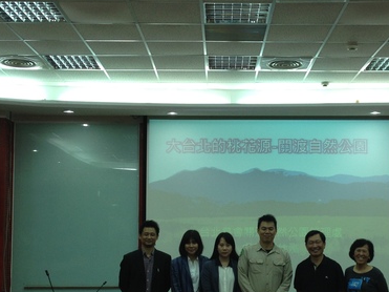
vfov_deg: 22.2
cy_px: 191
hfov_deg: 29.3
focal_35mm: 66
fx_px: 741
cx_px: 230
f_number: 2.4
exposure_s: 1/40
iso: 64
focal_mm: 4.28
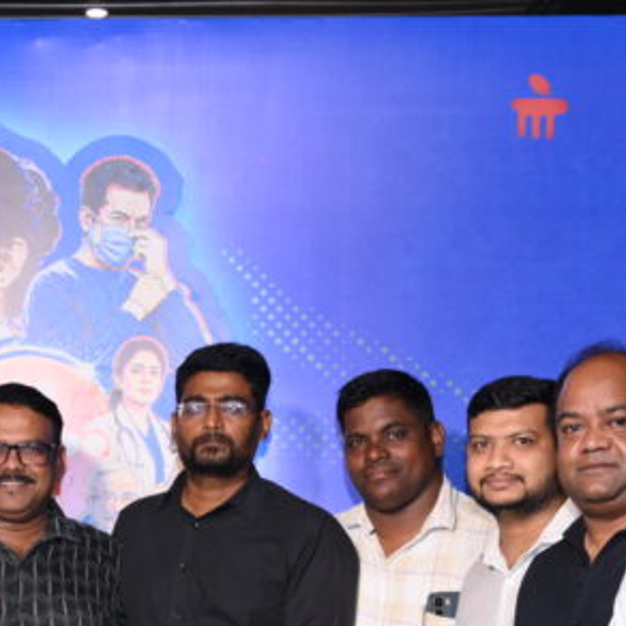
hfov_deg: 15.4
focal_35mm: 110
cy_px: 728
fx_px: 2251
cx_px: -62
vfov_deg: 15.3
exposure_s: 1/160
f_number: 4.5
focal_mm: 37
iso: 1000
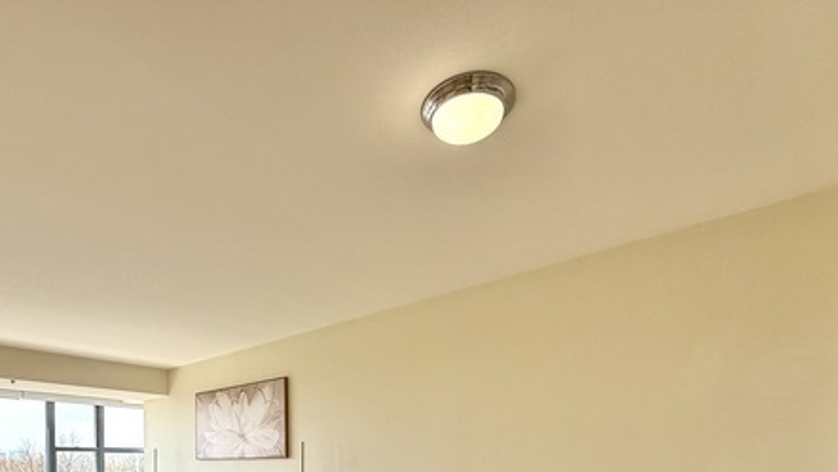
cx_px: 321
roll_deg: +1.0
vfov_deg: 43.0
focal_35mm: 23
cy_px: 466
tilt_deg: +2.5
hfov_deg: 77.5
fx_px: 511
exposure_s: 1/227
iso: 64
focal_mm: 2.22
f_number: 2.2
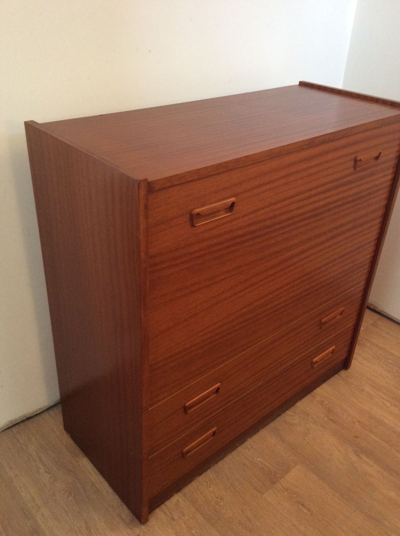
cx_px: 200
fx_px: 494
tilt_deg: -30.5
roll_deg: -2.1
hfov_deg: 44.1
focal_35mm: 32
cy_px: 268
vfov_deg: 56.9
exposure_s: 1/25
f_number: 2.4
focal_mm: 3.3
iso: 160
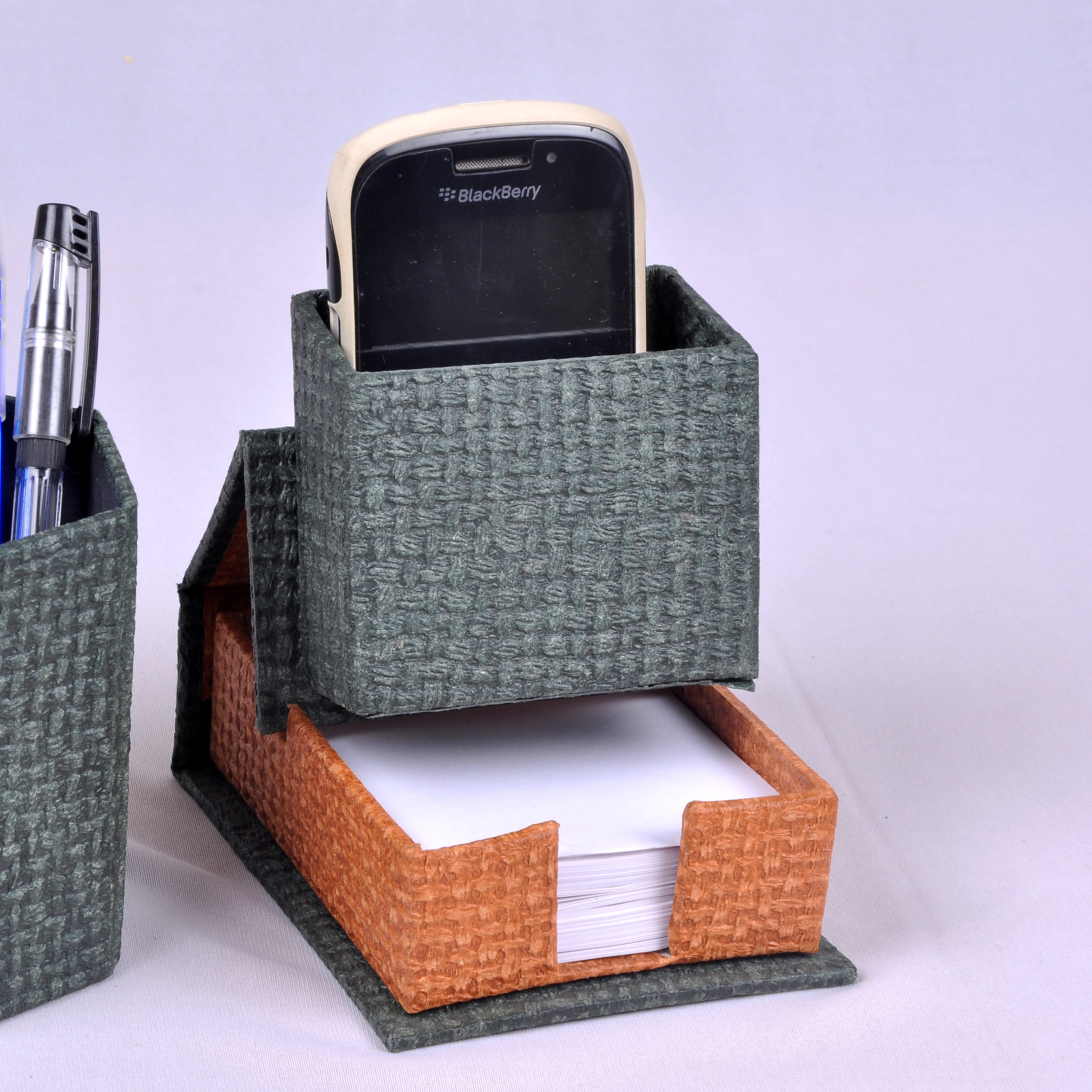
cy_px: 548
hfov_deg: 12.0
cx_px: 280
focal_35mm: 145
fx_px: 5162
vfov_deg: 12.1
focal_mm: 75
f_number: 18
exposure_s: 1/80
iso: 100
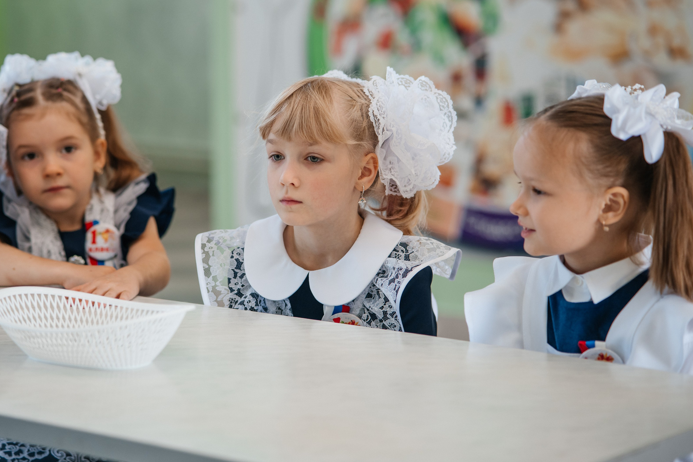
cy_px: 183
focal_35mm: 110
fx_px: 2117
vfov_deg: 12.4
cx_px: 249
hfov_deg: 18.5
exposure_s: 1/250
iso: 640
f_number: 2.2
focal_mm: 85
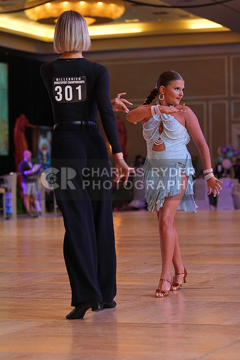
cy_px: 180
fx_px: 1179
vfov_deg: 17.3
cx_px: 120
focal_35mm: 118
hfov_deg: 11.6
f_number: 4
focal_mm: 118
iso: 2500
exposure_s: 1/400
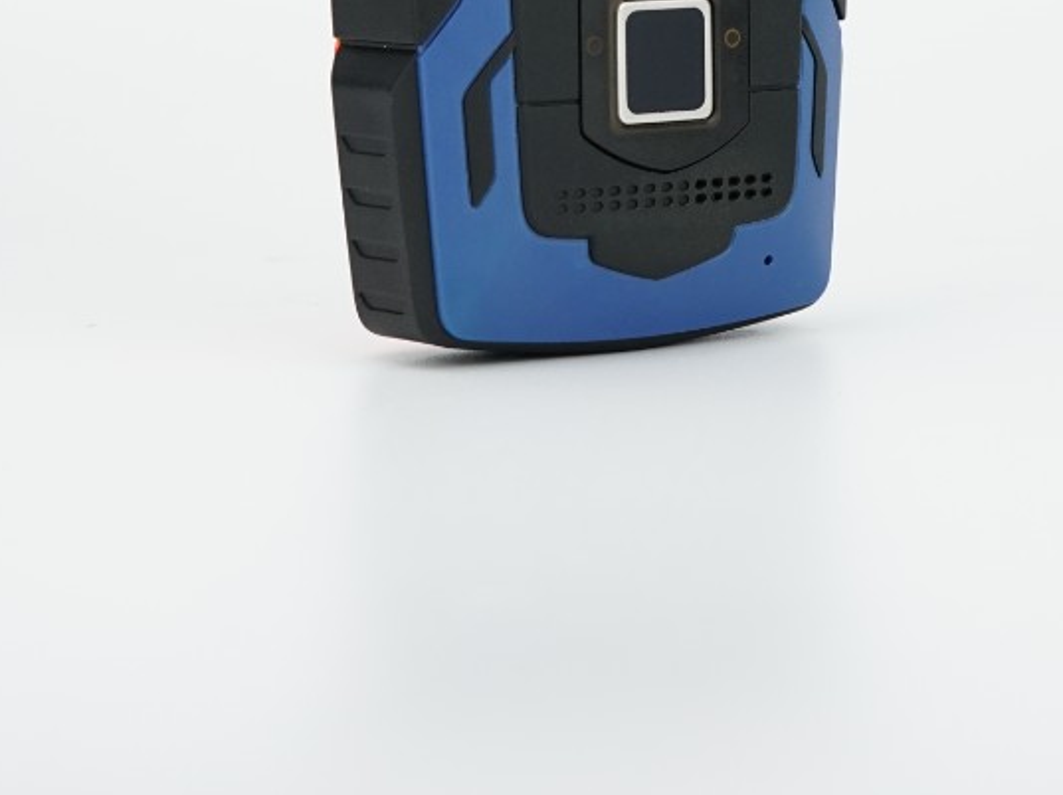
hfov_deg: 15.3
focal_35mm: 129
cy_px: -216
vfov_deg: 11.2
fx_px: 3959
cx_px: 651
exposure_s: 1/60
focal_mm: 45
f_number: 8
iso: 250
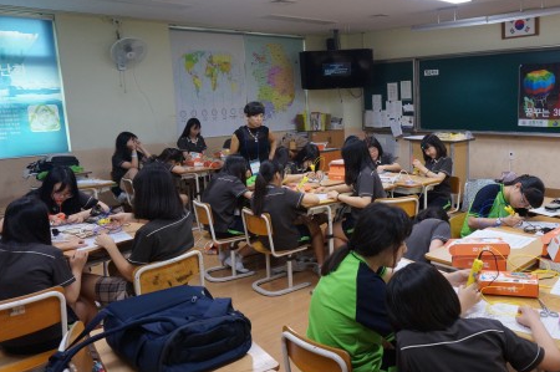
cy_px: 172
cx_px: 366
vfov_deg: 41.0
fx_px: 497
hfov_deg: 57.7
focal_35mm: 32
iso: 800
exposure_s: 1/160
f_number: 4
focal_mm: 16
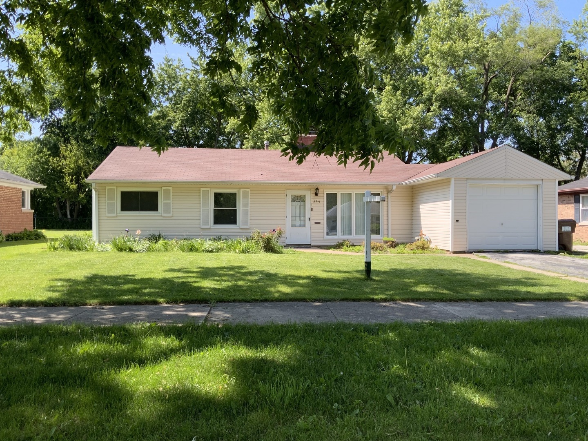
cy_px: 220
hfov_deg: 61.7
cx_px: 294
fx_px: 493
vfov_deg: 48.2
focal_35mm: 29
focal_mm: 3
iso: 16
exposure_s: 1/500
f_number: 1.8
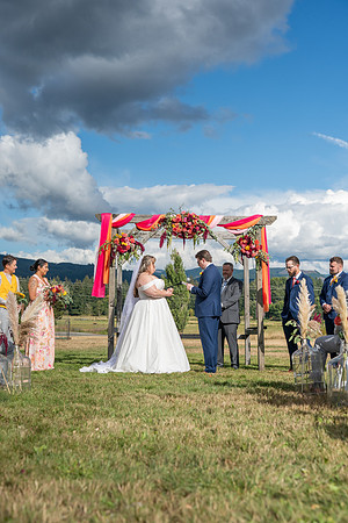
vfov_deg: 40.3
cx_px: 174
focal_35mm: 49
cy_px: 262
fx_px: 710
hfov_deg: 27.5
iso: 400
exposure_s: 1/4000
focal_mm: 49
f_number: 4.5
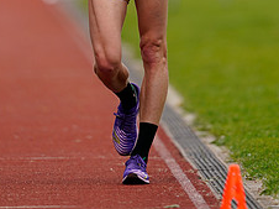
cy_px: -61
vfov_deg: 1.3
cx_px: 137
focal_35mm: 1149
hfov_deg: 1.7
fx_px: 9251
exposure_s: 1/640
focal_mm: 600
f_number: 4
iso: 250
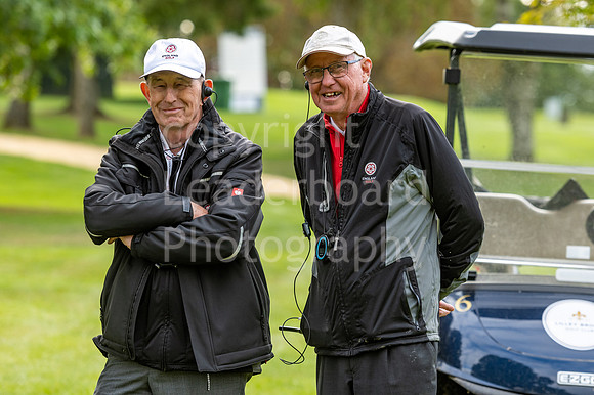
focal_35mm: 247
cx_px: 297
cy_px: 198
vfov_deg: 5.6
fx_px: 4073
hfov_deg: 8.3
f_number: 5
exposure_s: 1/250
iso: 200
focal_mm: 165
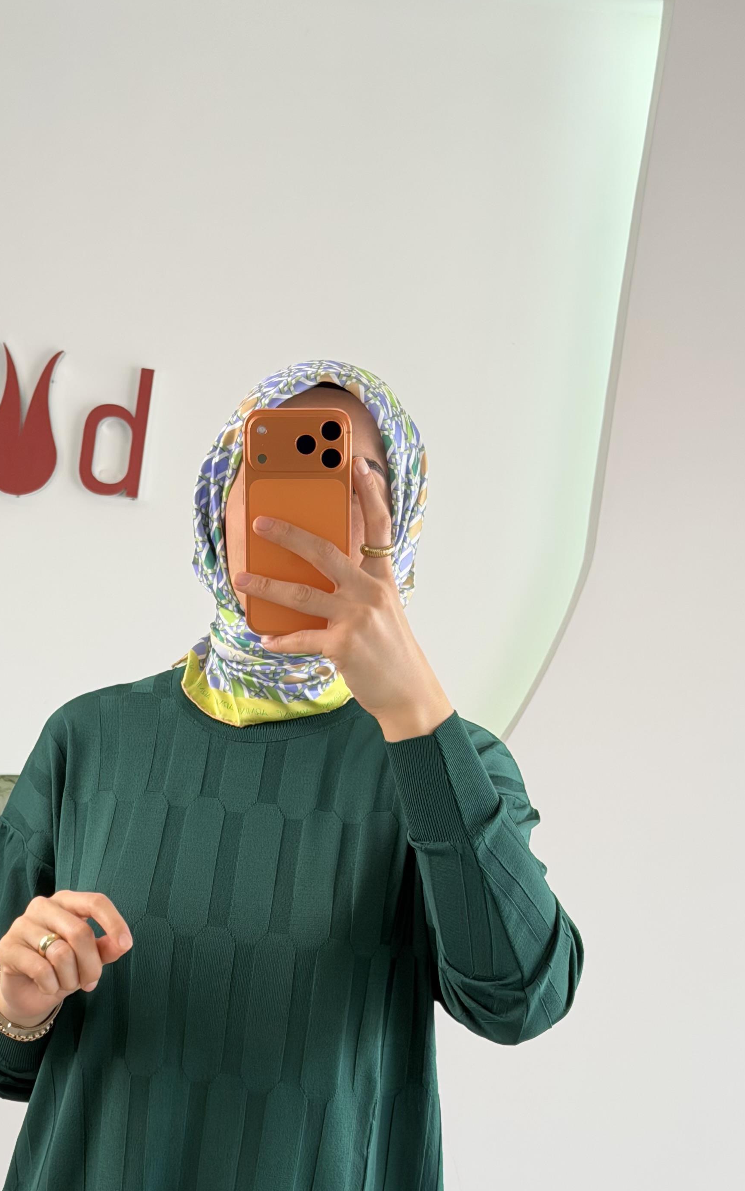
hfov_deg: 17.5
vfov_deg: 27.6
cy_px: 855
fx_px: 2403
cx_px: 193
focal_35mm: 74
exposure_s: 1/142
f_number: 1.78
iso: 50
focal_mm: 6.76
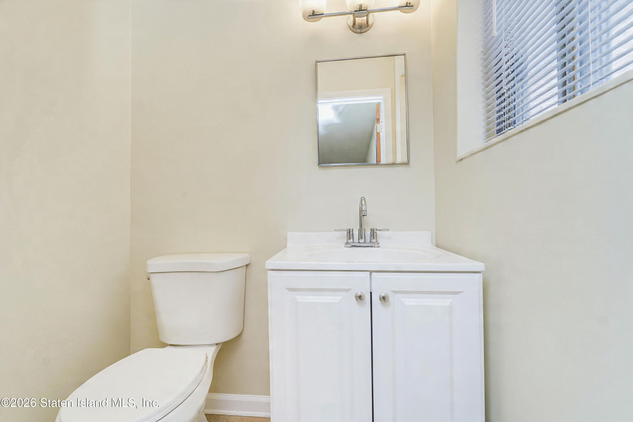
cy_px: 211
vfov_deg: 73.7
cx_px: 316
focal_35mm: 16
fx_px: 281
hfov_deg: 96.7
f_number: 5.6
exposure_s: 1/60
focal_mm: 16
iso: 50
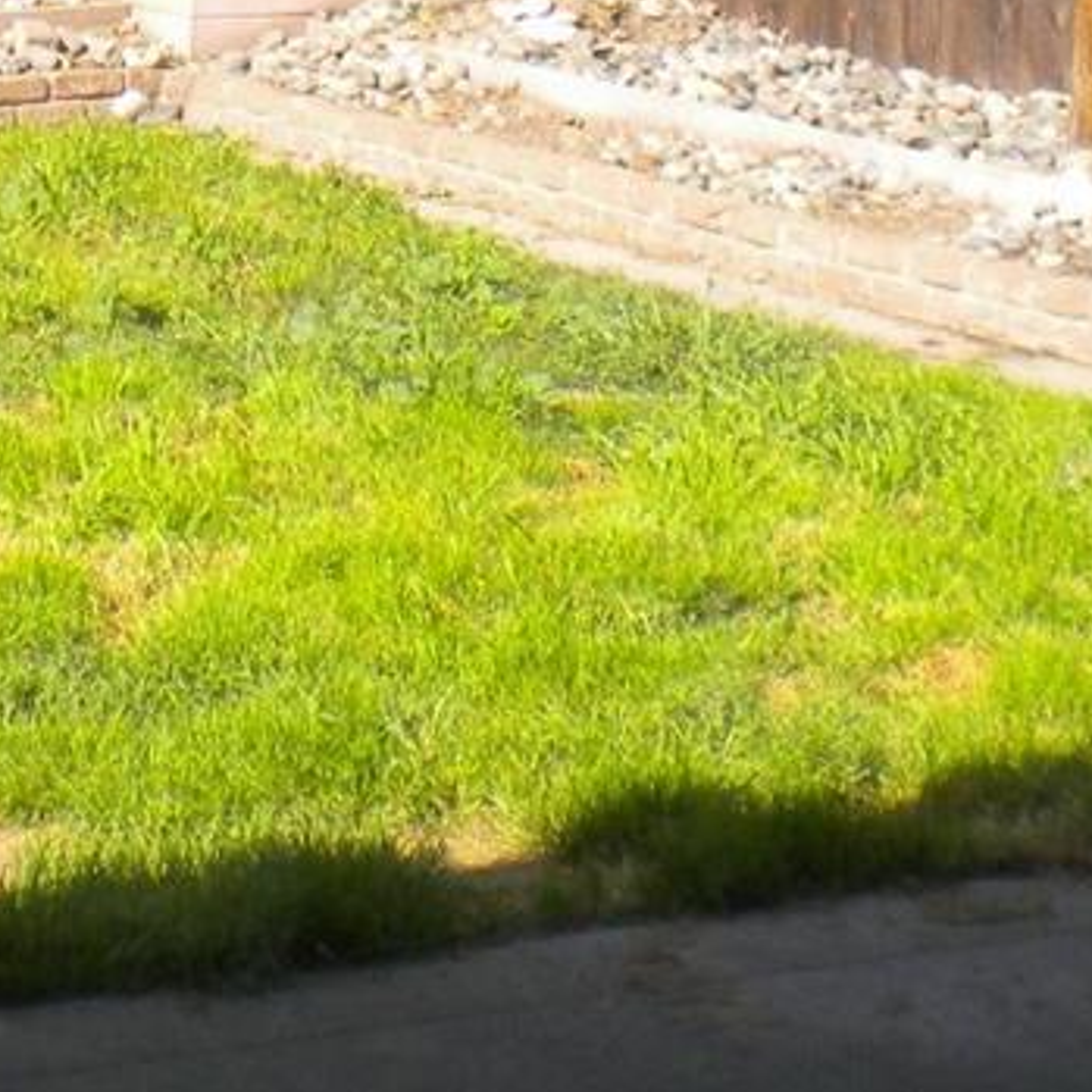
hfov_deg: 12.9
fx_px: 4747
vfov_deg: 12.9
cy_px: -131
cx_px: -34
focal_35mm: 133
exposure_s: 1/275
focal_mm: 6.3
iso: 80
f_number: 4.6
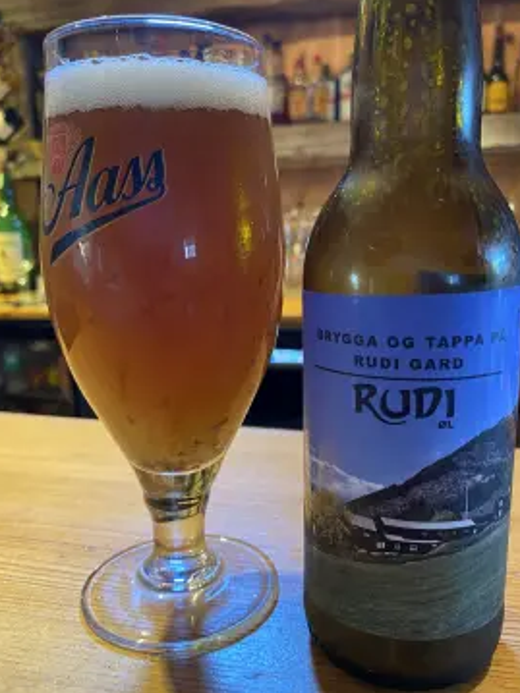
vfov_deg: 61.7
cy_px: 359
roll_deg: +0.3
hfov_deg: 48.2
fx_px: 581
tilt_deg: -11.9
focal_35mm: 29
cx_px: 263
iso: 400
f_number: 1.8
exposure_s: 1/50
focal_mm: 4.25
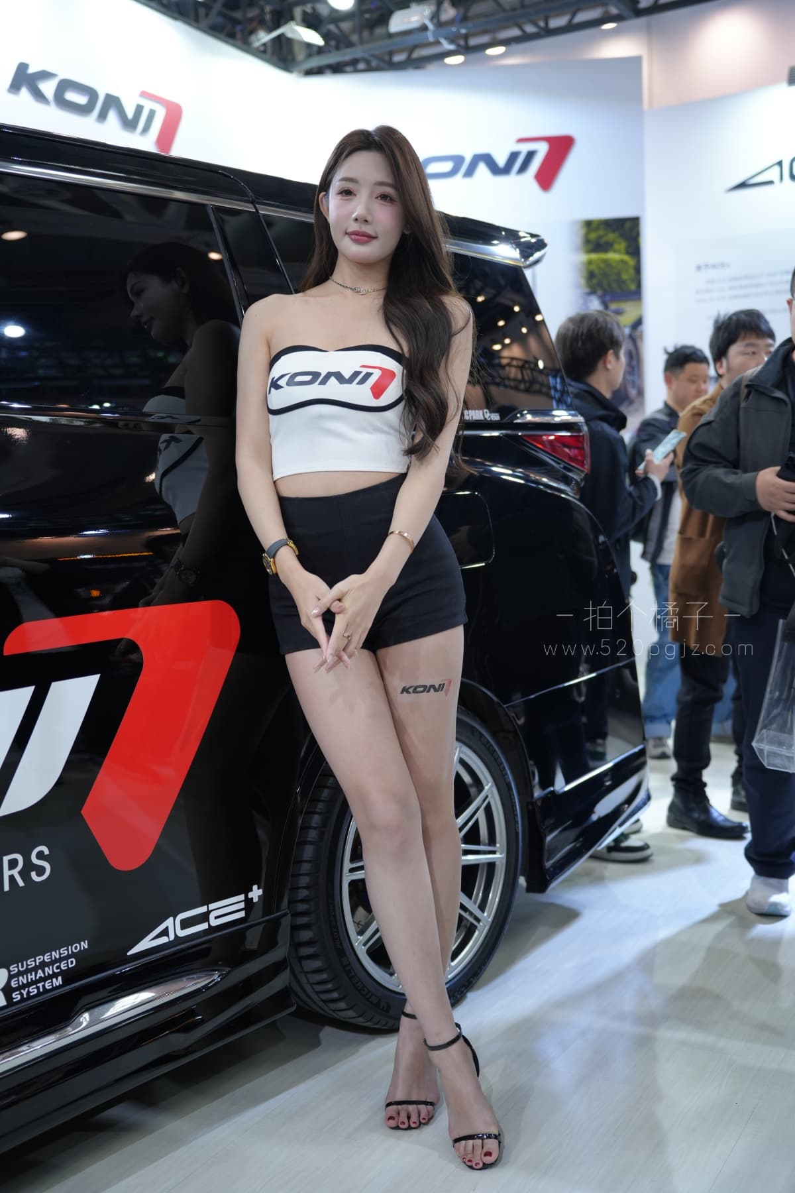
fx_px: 1312
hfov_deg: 33.7
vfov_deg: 48.9
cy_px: 596
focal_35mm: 40
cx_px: 398
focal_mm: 39.6
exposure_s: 1/160
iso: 500
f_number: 2.8
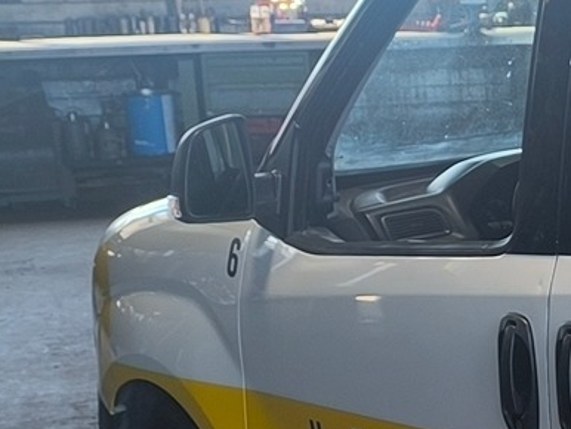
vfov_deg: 12.3
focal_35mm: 120
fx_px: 1981
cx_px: 1151
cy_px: 312
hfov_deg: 13.8
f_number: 1.65
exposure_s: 1/100
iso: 80
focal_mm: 6.14
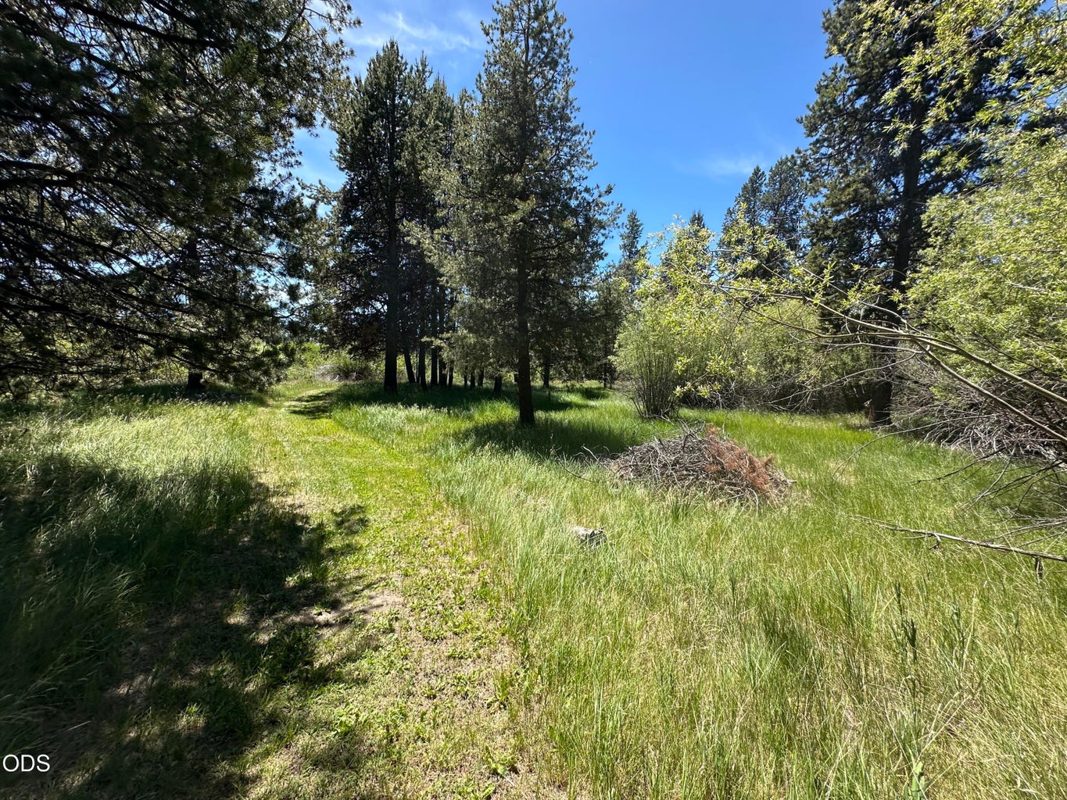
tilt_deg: -3.7
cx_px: 534
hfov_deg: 102.1
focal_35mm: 14
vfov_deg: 85.7
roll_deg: -1.6
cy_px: 400
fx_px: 432
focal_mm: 2.22
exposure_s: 1/734
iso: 40
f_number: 2.2
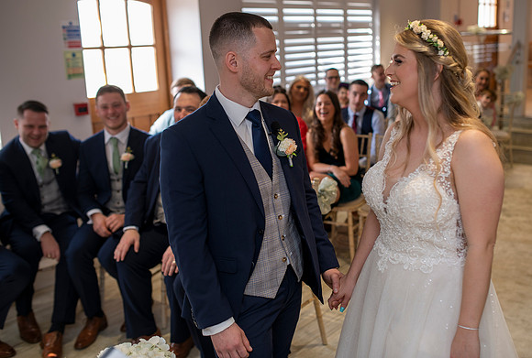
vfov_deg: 34.3
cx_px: 299
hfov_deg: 49.1
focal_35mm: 39
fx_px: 581
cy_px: 159
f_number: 2.5
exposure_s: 1/100
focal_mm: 35
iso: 200
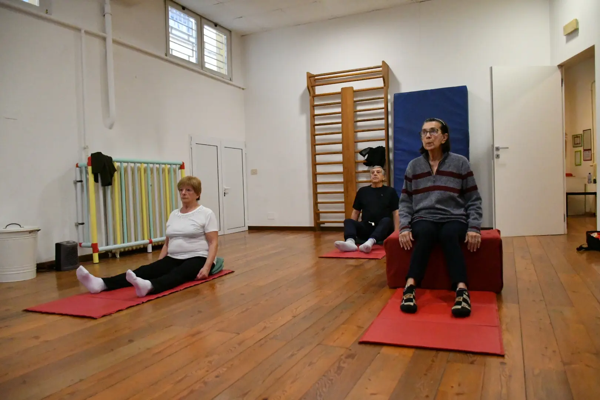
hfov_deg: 67.4
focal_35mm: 27
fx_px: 450
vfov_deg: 47.9
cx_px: 300
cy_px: 200
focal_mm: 18
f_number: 3.5
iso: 12800
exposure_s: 1/500
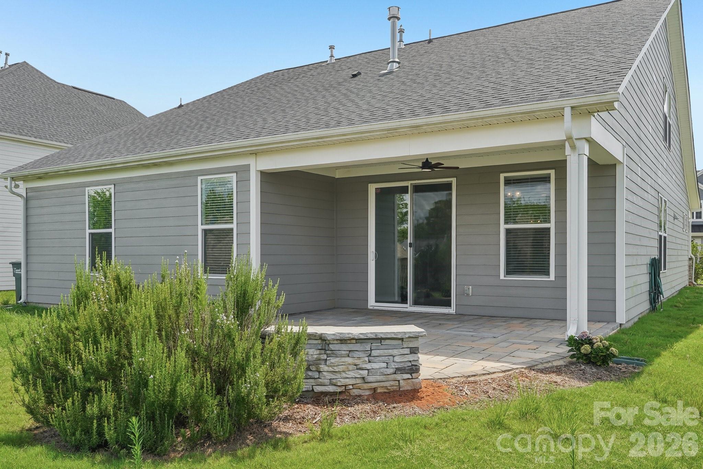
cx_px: 352
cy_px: 234
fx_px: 586
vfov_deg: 43.6
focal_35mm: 30
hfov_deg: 61.9
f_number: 8
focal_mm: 20
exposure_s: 1/45
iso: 100
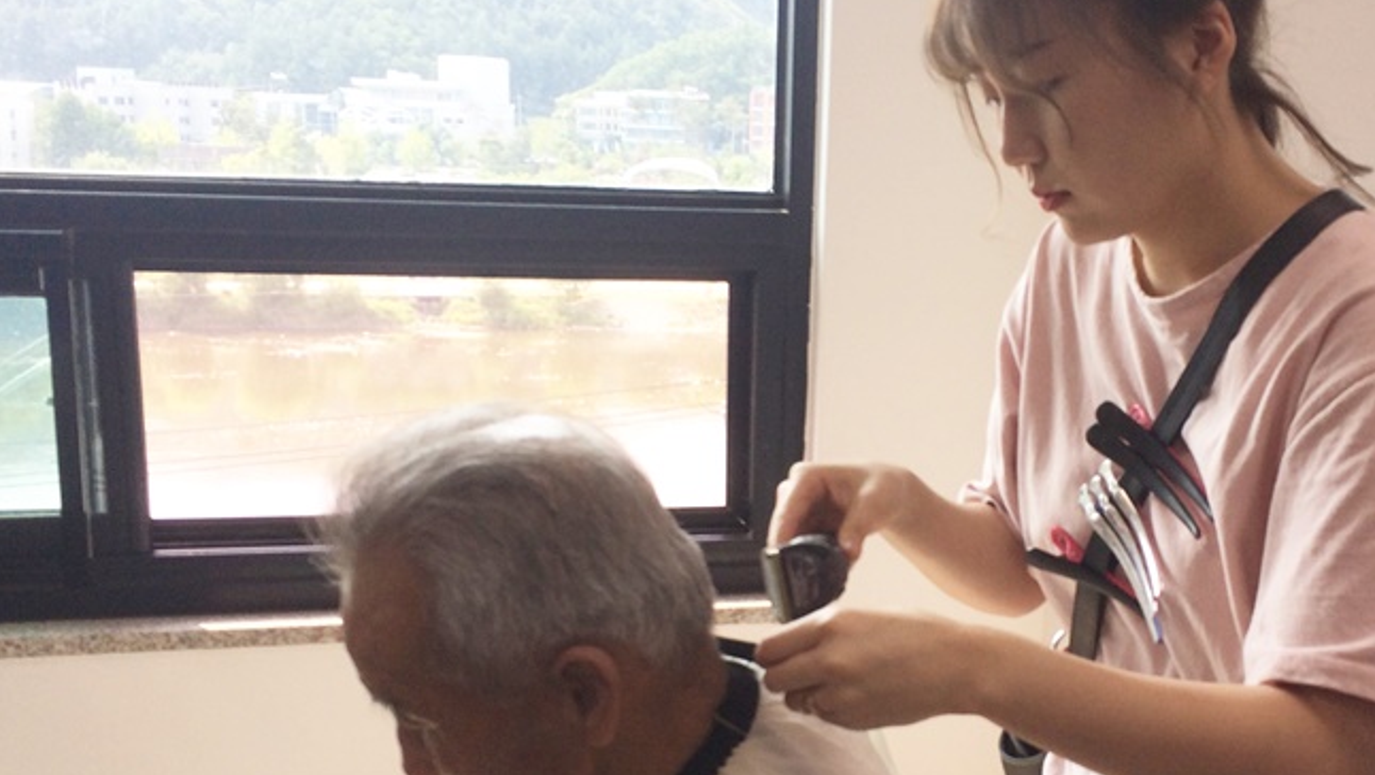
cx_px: 873
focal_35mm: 44
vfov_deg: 27.1
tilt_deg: -12.2
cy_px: 484
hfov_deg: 45.9
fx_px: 1605
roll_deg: -1.8
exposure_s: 1/323
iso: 32
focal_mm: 4.15
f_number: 2.2
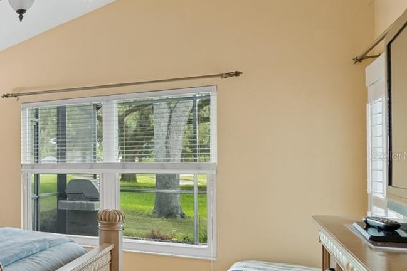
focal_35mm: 37
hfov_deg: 38.9
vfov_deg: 35.8
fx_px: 418
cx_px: -75
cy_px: 156
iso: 100
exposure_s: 1/5
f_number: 7.1
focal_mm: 10
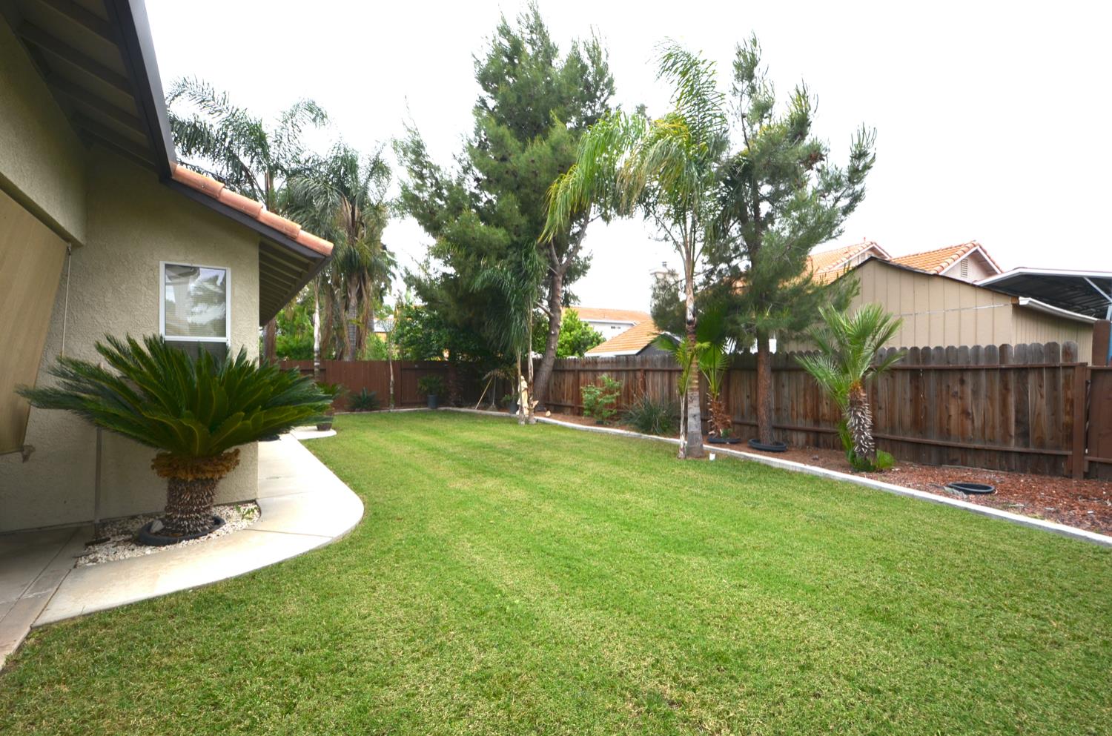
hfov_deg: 100.5
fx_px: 462
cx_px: 556
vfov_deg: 77.1
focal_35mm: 15
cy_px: 368
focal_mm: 10
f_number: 8
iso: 200
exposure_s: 1/250
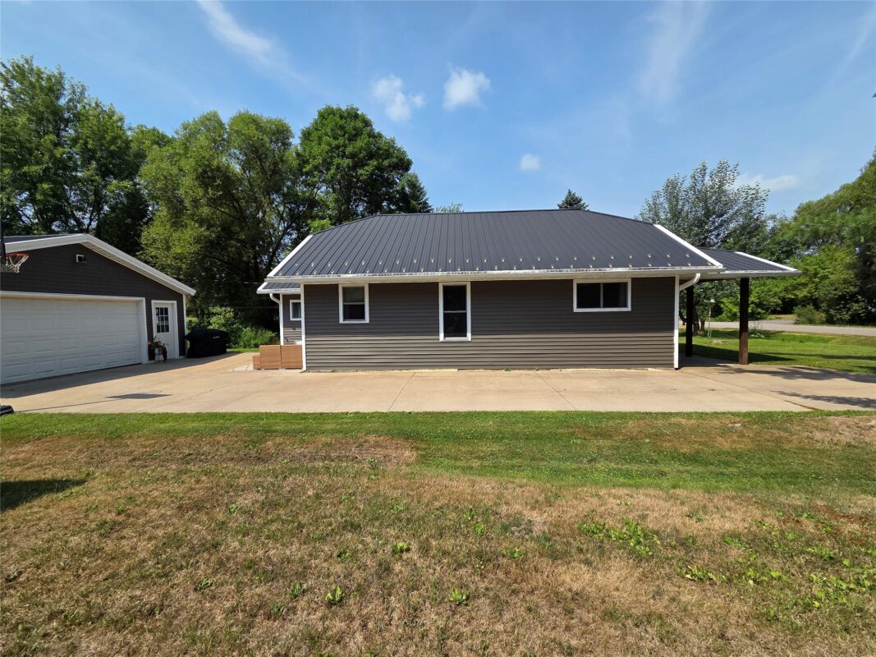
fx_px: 329
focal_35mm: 13
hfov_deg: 106.2
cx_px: 438
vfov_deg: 89.9
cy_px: 328
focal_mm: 2.2
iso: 50
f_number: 2.2
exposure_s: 1/2116
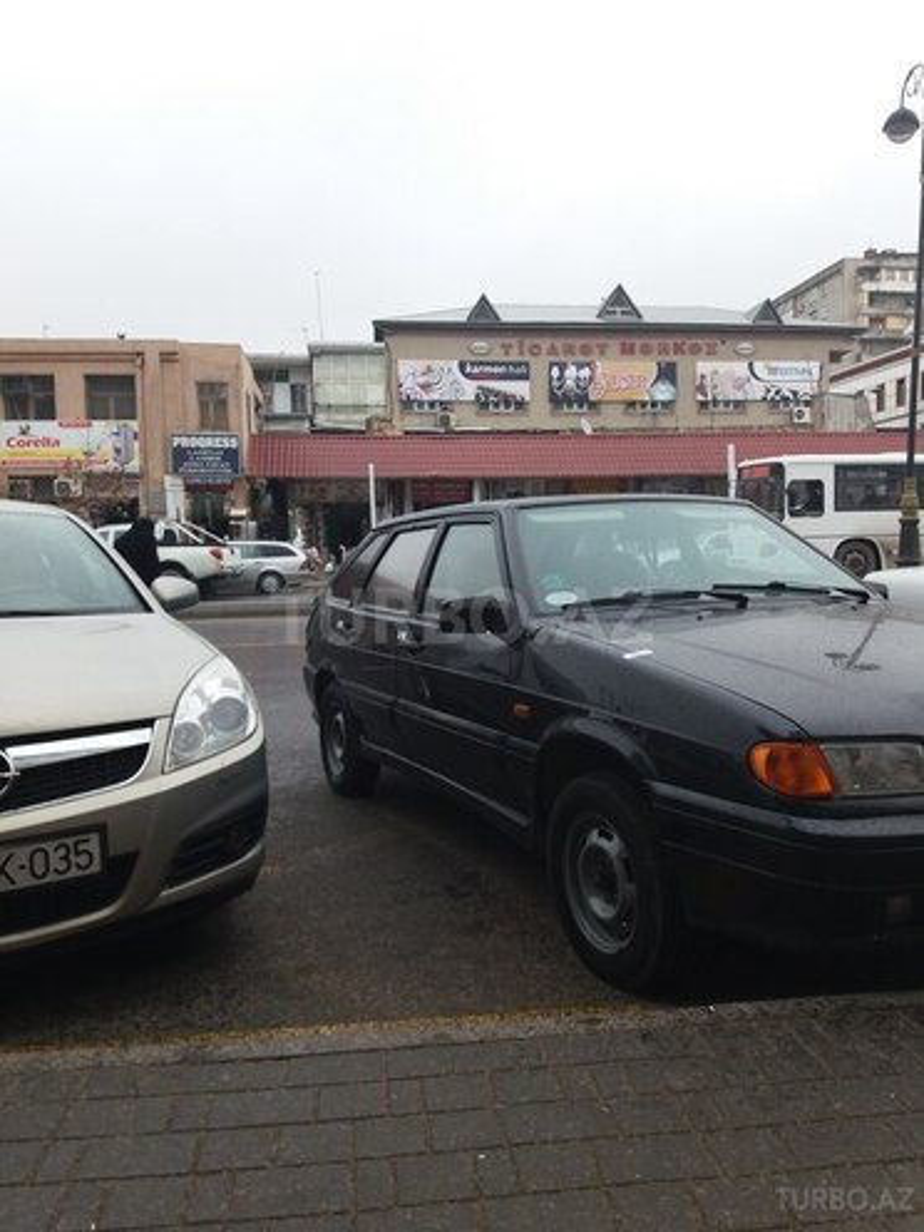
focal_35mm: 28
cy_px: 616
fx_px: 997
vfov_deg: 63.4
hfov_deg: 49.7
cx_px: 462
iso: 64
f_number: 1.9
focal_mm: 3.7
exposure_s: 1/195
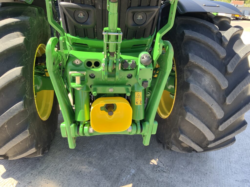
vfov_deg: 48.2
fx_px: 209
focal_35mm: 29
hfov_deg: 61.7
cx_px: 125
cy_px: 94
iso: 16
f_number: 1.8
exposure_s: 1/128
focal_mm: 3
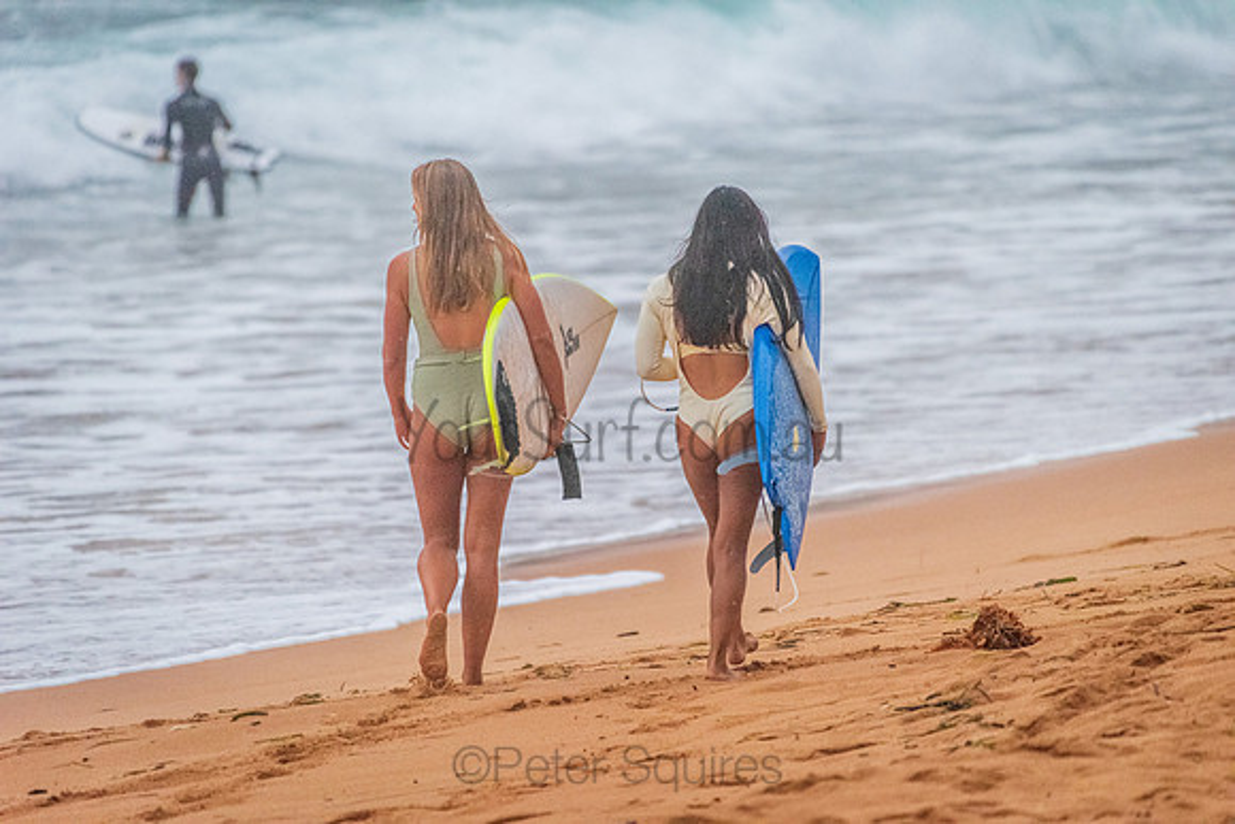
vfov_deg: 2.8
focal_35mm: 500
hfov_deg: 4.1
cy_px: 412
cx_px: 618
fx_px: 17156
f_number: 5.6
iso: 4500
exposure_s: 1/1250
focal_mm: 500
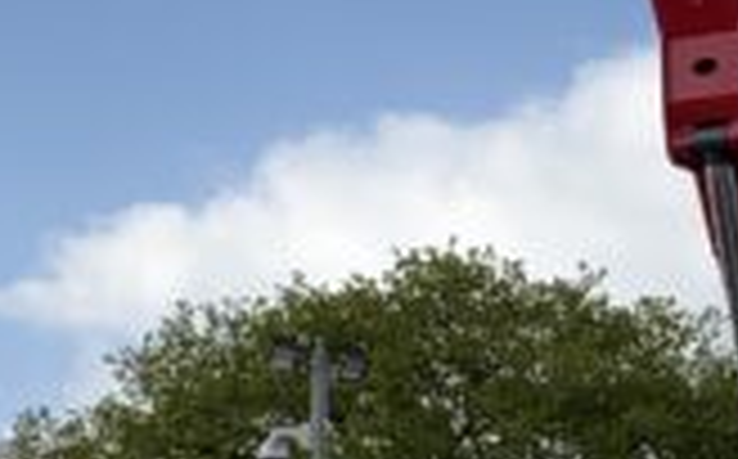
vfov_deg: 6.7
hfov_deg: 10.9
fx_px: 3856
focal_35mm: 192
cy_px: 706
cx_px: 594
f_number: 1.8
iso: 16
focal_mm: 3
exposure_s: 1/728
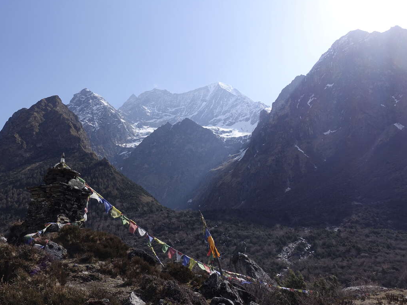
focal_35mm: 27
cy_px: 151
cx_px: 177
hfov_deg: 65.1
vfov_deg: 51.3
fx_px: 317
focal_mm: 8.8
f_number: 5
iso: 125
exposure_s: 1/800
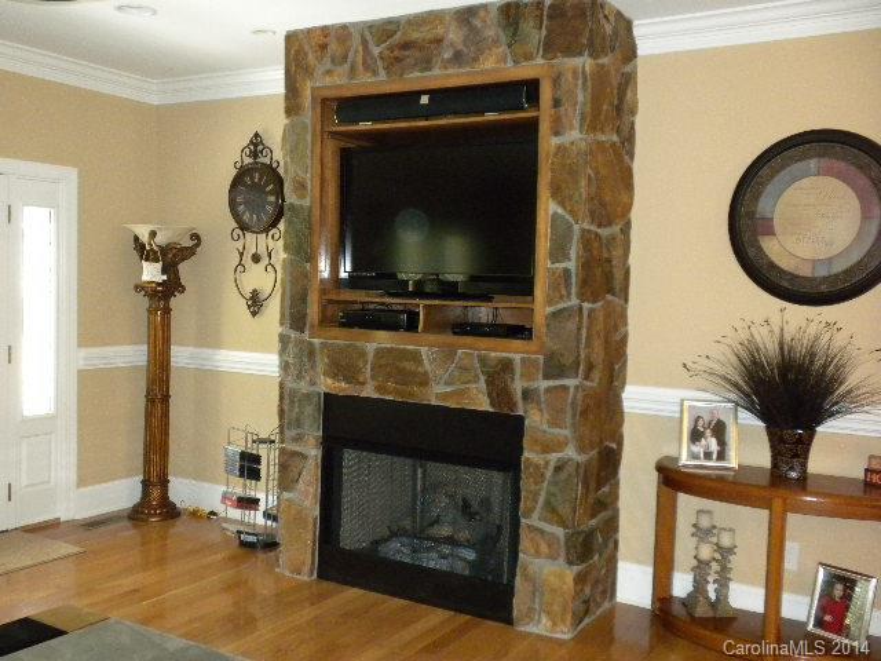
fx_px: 942
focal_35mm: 37
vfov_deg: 38.7
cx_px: 440
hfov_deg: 50.1
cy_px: 330
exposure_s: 1/30
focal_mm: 6.6
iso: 504
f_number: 3.5
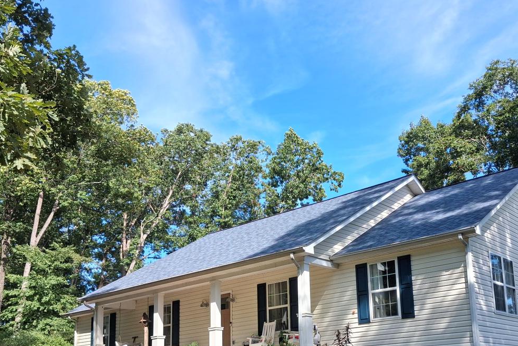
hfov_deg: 47.1
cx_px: 308
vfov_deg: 32.1
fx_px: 590
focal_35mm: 41
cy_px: 258
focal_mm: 4
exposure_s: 1/265
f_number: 1.8
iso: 25
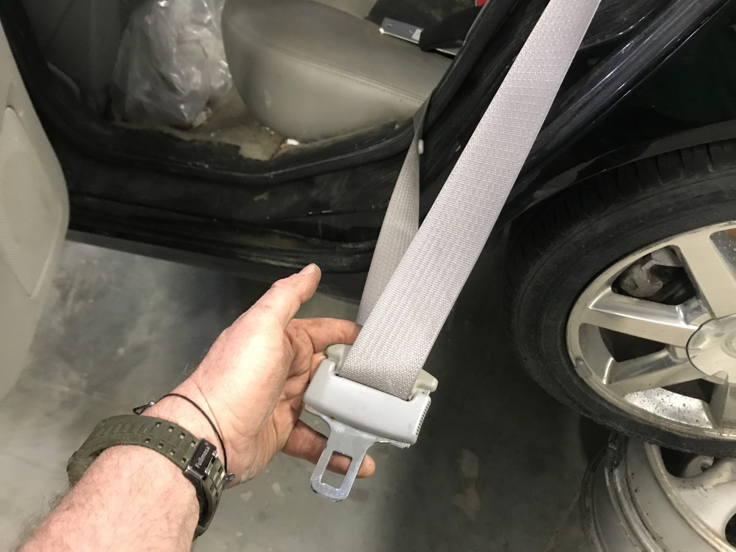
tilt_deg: -49.8
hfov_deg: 63.4
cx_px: 368
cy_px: 276
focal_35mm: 28
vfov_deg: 49.7
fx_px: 595
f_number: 1.8
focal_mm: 3.99
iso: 100
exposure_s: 1/15
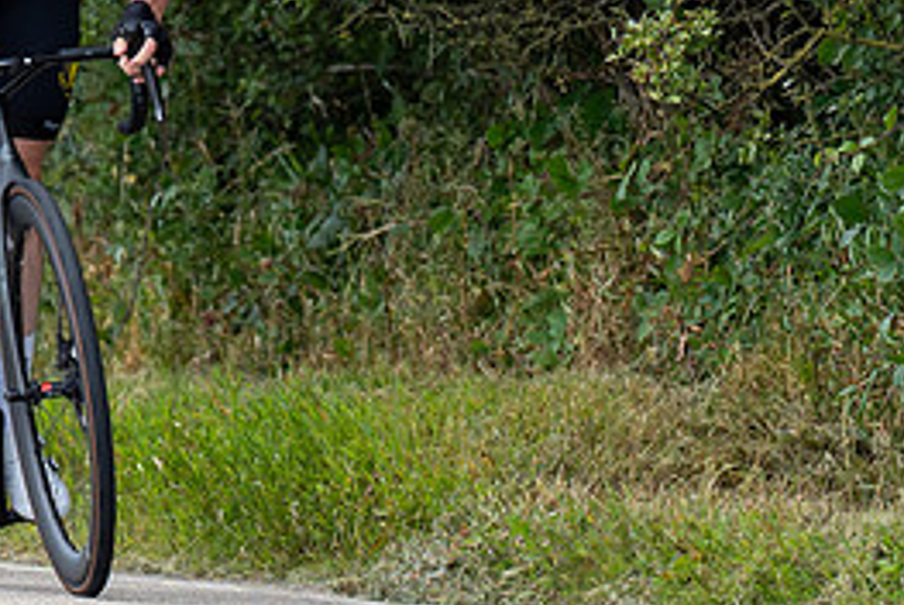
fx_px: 14832
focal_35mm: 590
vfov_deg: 2.3
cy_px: -108
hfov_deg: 3.5
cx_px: 124
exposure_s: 1/800
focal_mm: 138
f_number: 4
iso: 400
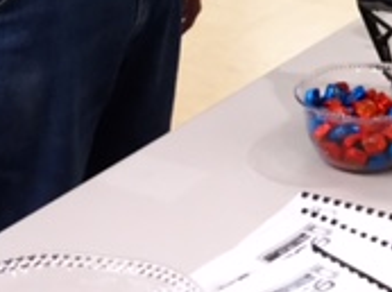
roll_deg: -1.8
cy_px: -229
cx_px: 455
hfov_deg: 16.5
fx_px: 1300
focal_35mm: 115
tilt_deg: -8.2
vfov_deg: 11.9
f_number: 2.4
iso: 80
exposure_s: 1/30
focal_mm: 3.3
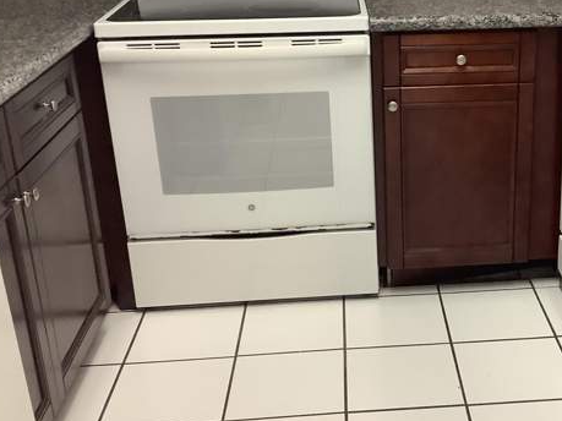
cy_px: 196
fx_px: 876
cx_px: 415
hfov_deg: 34.9
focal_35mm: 54
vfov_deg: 27.0
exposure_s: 1/60
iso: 250
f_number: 2.4
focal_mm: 3.3
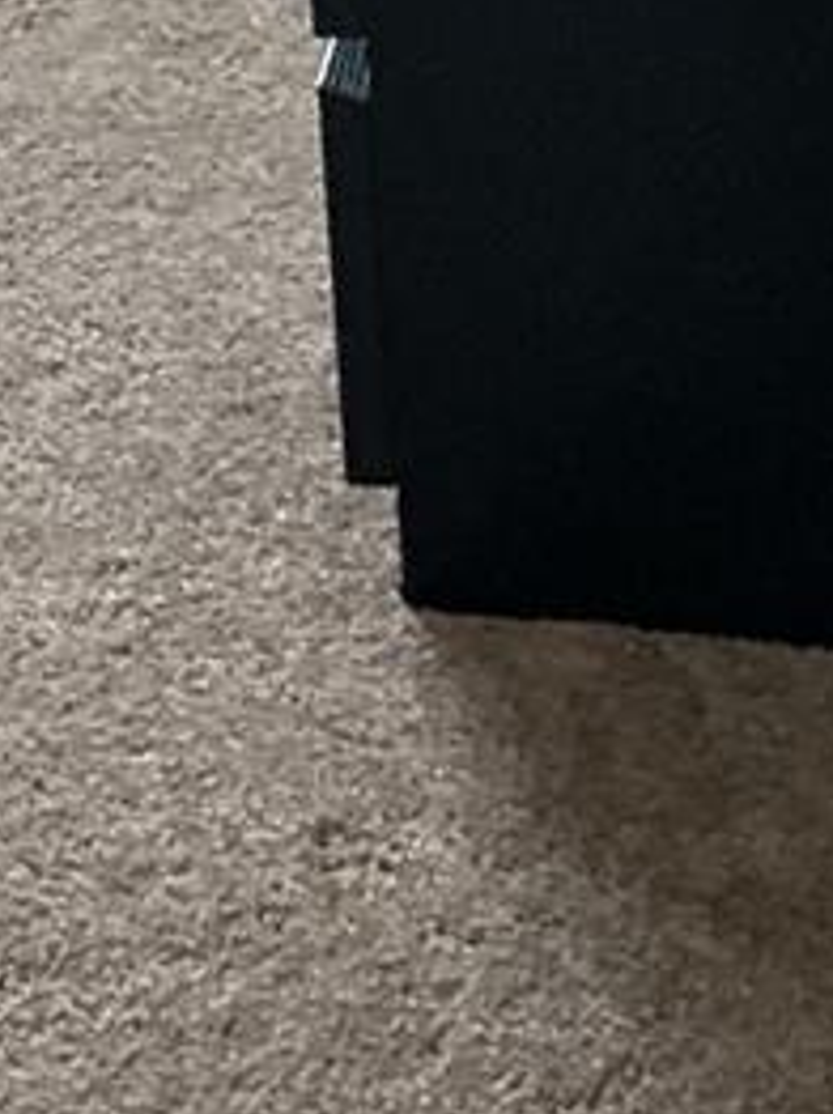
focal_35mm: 133
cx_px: -833
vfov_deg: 13.4
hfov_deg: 10.3
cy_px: -867
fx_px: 4274
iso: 100
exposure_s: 1/50
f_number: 1.8
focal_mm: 3
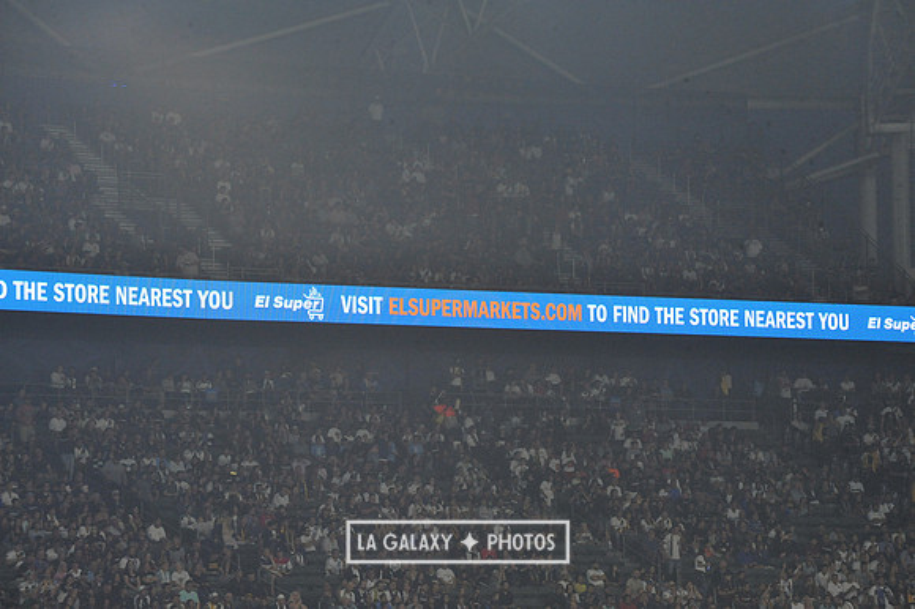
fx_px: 4572
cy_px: 304
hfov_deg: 11.4
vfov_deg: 7.6
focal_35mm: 180
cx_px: 458
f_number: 10
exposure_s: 1/400
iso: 3200
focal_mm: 180
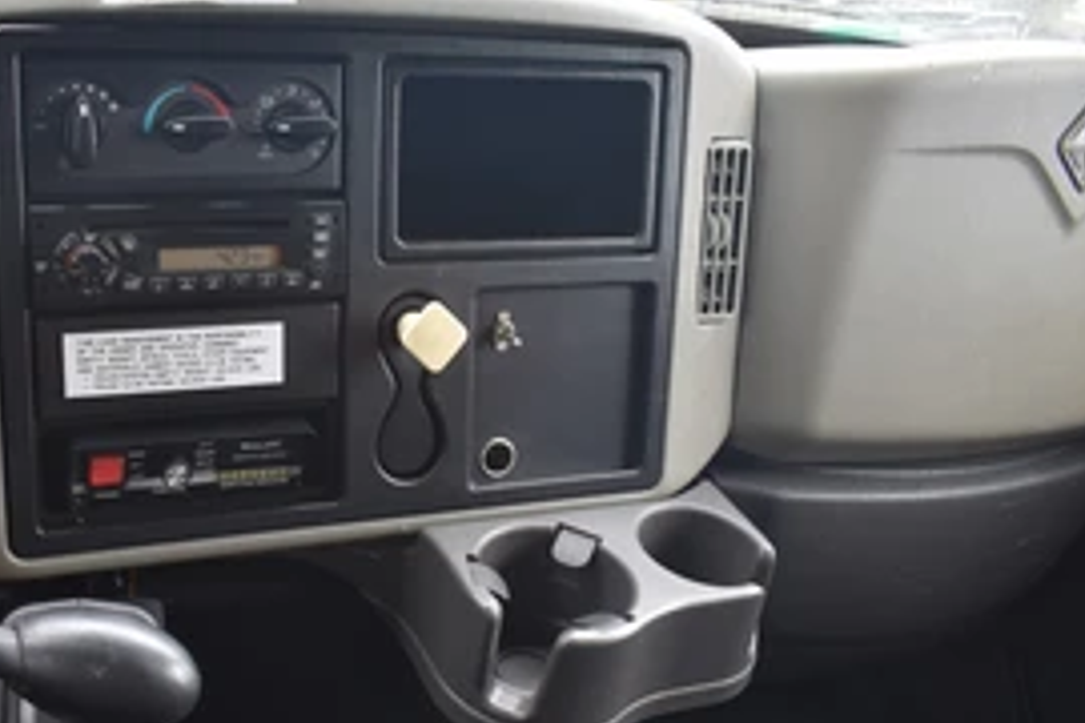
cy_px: 428
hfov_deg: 47.3
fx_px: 1205
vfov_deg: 33.3
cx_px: 321
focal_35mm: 40
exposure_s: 1/100
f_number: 5
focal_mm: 18
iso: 400
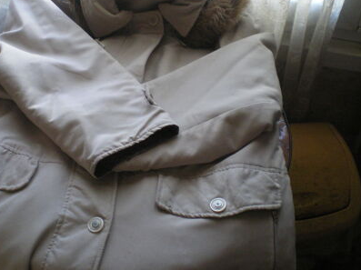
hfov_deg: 41.1
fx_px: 479
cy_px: 114
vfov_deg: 31.4
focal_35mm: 46
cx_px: 148
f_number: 3.1
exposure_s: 1/50
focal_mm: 6.3
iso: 320
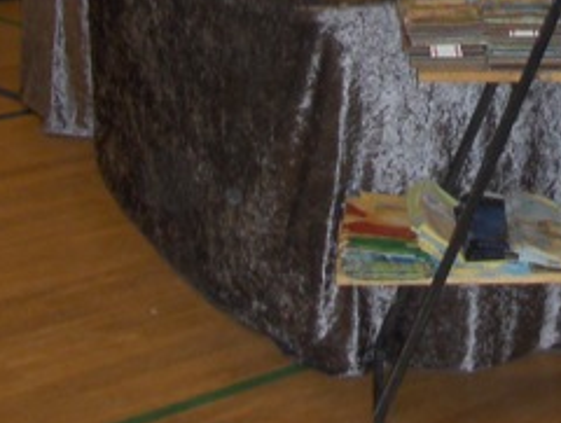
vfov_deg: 11.2
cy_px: -189
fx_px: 2079
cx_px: 568
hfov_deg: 15.1
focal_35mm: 128
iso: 100
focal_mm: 6.5
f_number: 3.5
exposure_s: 1/60
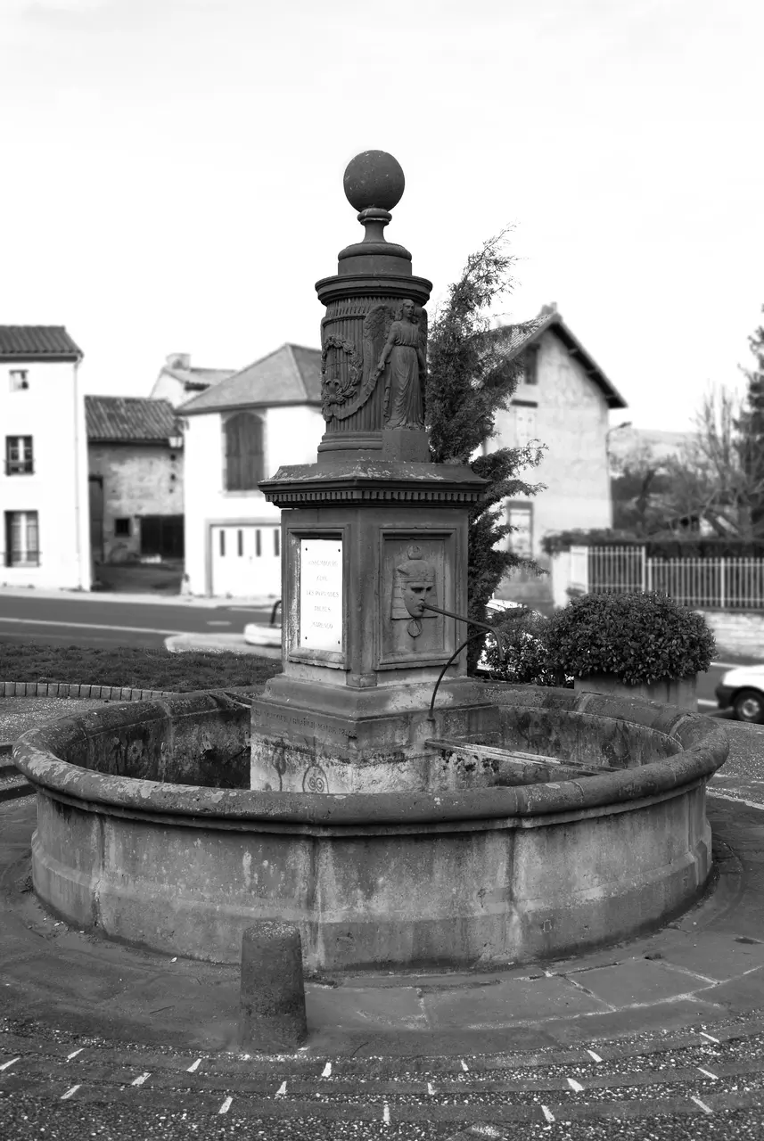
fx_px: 1143
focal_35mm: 36
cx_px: 382
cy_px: 570
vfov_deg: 53.1
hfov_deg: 37.0
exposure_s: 1/500
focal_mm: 24
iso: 160
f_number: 4
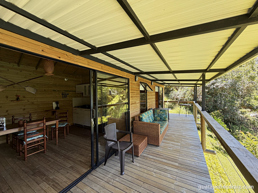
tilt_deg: -1.5
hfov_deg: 102.1
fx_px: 104
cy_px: 96
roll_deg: +1.6
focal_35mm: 14
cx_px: 129
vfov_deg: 85.7
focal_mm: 2.22
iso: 125
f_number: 2.2
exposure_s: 1/121
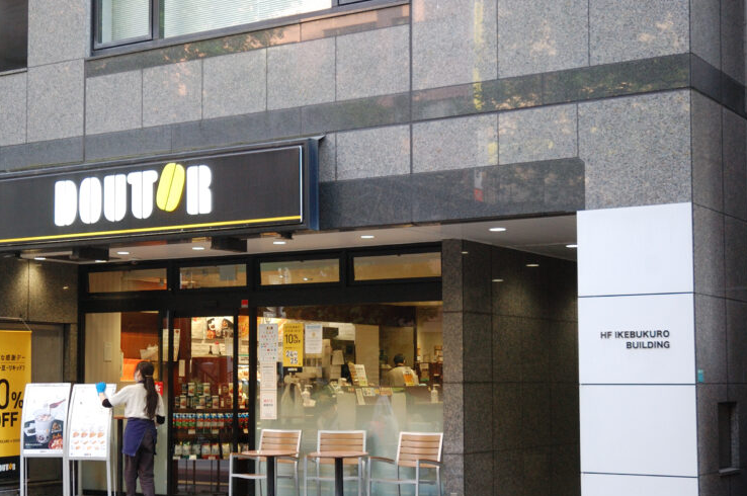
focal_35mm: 65
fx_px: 1347
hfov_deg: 30.9
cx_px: 287
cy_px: 276
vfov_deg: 20.9
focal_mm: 34
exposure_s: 1/80
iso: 800
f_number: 4.5
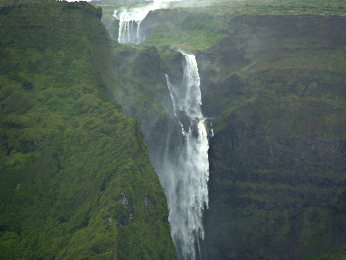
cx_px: 173
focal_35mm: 398
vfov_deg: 3.7
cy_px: 130
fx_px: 3978
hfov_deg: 5.0
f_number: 3.7
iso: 125
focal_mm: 70.7
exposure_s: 1/500
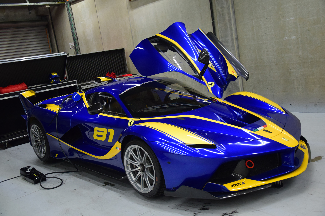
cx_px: 162
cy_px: 108
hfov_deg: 49.6
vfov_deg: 34.2
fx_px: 352
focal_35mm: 39
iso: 1800
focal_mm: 26
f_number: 4
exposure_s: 1/40
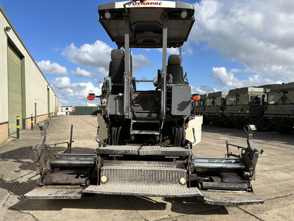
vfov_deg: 53.1
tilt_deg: +3.0
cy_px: 110
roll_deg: +0.3
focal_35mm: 26
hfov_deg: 67.3
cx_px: 147
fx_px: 221
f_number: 1.5
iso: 50
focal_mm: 5.7
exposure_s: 1/4831
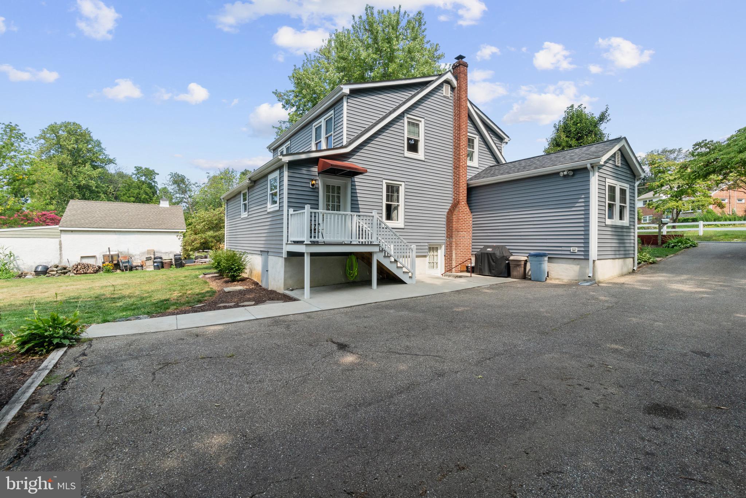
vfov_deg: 77.3
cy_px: 249
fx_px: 311
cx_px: 373
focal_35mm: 15
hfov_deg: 100.4
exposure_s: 1/160
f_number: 13
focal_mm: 10
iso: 400
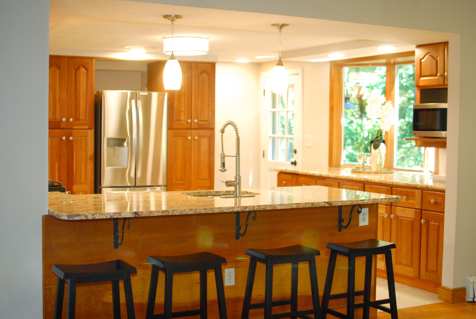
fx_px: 695
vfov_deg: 25.8
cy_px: 160
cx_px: 238
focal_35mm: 52
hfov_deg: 37.8
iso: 800
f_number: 2.5
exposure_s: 1/80
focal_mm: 35
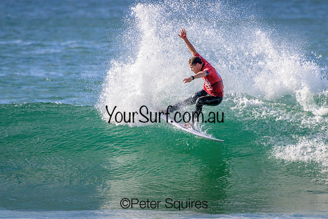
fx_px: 9113
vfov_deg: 1.4
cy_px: 110
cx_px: 164
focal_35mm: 1000
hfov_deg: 2.1
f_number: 11
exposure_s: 1/3200
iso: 2000
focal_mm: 1000
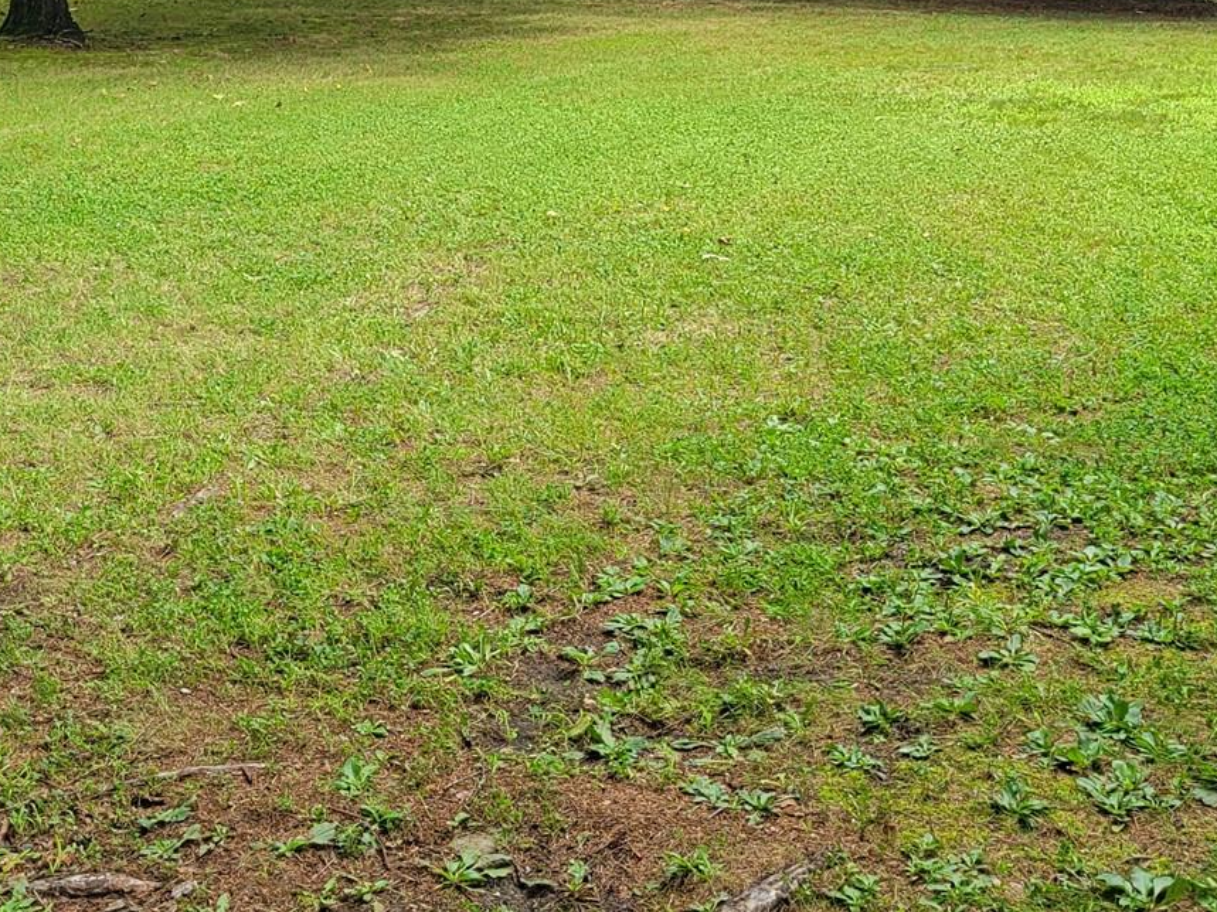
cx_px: 570
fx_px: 2179
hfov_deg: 31.2
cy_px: -106
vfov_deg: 22.3
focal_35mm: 62
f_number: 1.8
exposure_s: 1/228
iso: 40
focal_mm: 5.4
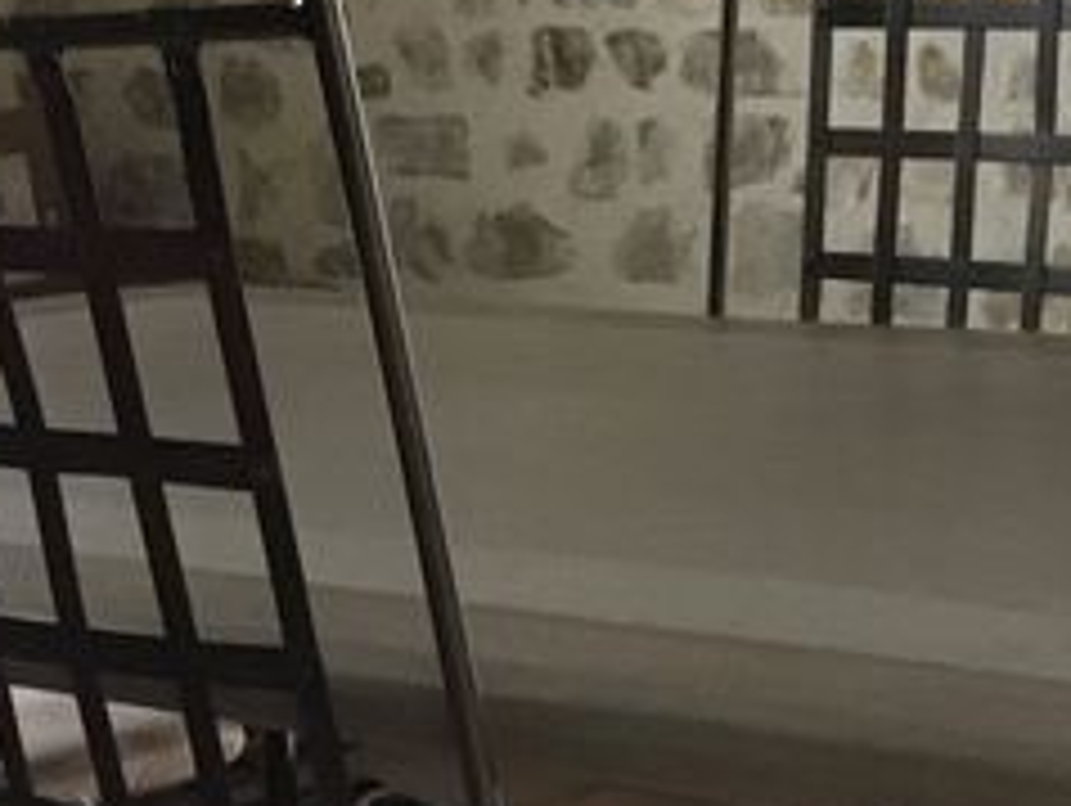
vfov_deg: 11.0
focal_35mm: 130
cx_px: 819
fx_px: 4026
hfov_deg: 15.1
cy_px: 1189
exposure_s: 1/33
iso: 200
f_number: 2.4
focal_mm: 3.3
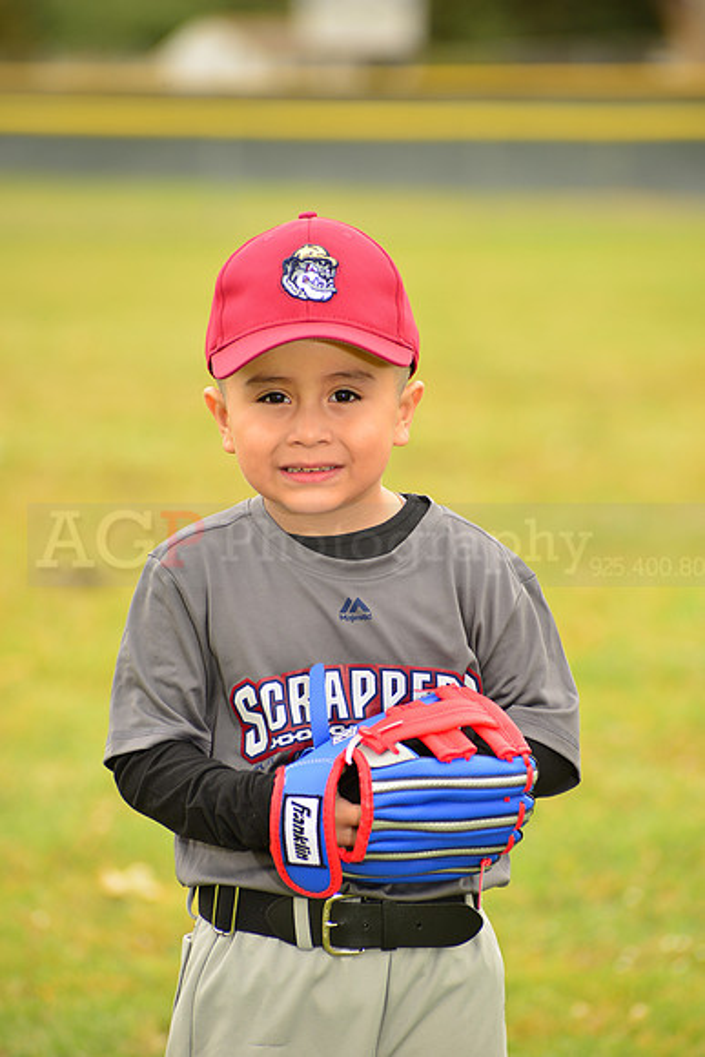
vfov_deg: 10.3
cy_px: 528
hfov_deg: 6.9
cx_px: 352
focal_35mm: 200
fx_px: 5871
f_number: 5.6
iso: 160
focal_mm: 200
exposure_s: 1/250
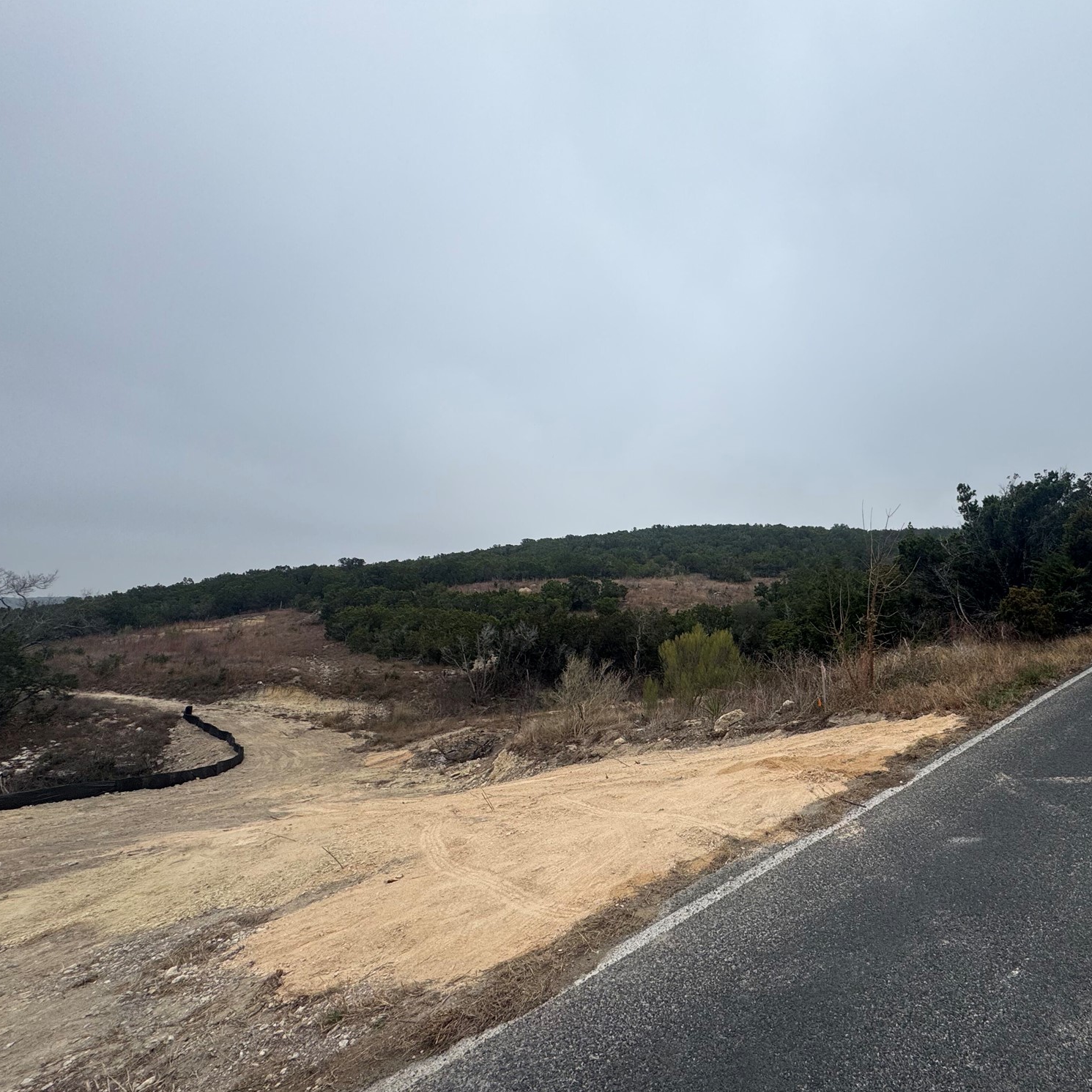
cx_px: 721
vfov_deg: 84.0
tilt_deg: +8.2
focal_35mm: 17
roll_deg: -1.7
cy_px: 546
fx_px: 607
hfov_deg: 81.4
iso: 50
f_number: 2.2
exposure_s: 1/1832
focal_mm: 2.22
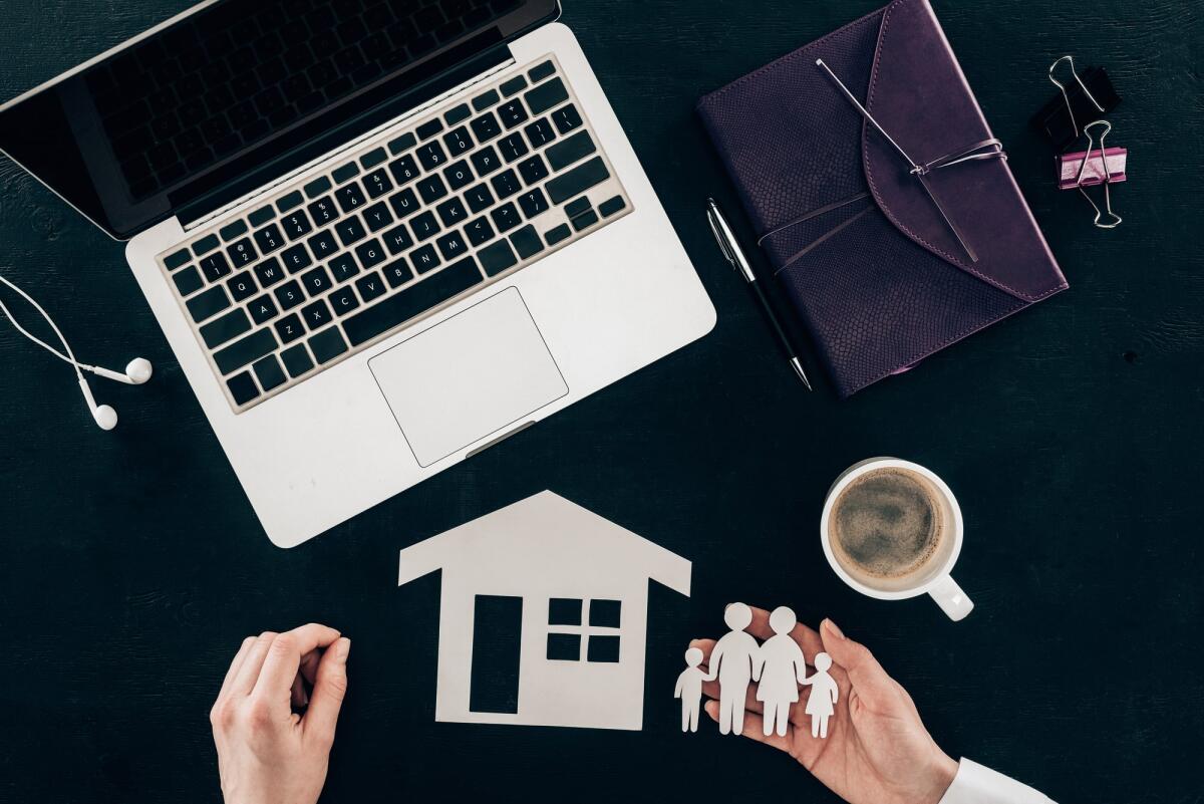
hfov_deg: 39.6
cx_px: 602
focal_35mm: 50
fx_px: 1673
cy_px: 402
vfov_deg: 27.0
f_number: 9
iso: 160
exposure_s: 1/160
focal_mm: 50
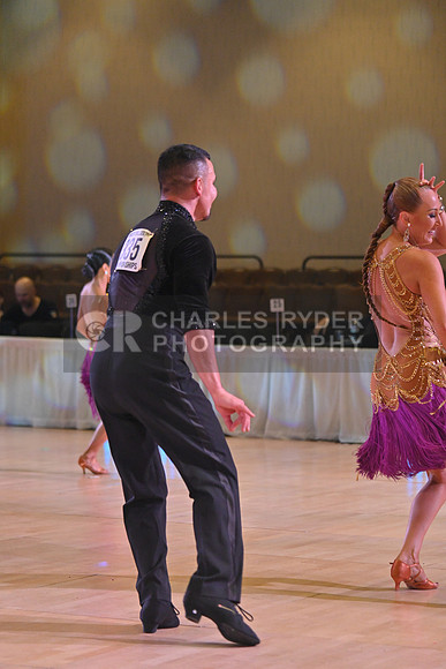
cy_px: 334
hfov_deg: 11.4
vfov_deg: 17.1
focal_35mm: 120
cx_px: 223
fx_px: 2228
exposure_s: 1/400
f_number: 4
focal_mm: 120
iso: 2500
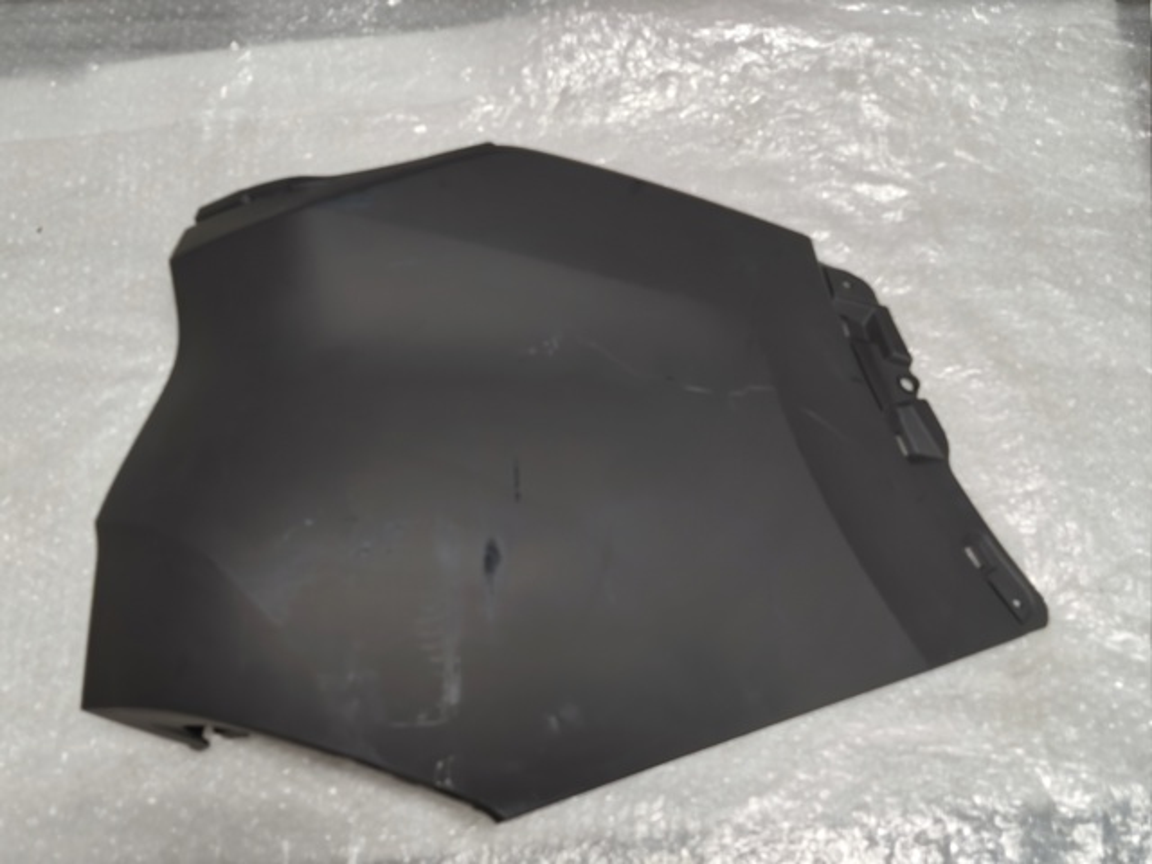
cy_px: 432
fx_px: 1165
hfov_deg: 52.6
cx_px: 576
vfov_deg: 40.7
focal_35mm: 35
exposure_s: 1/33.3
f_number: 1.7
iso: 640
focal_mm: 5.35
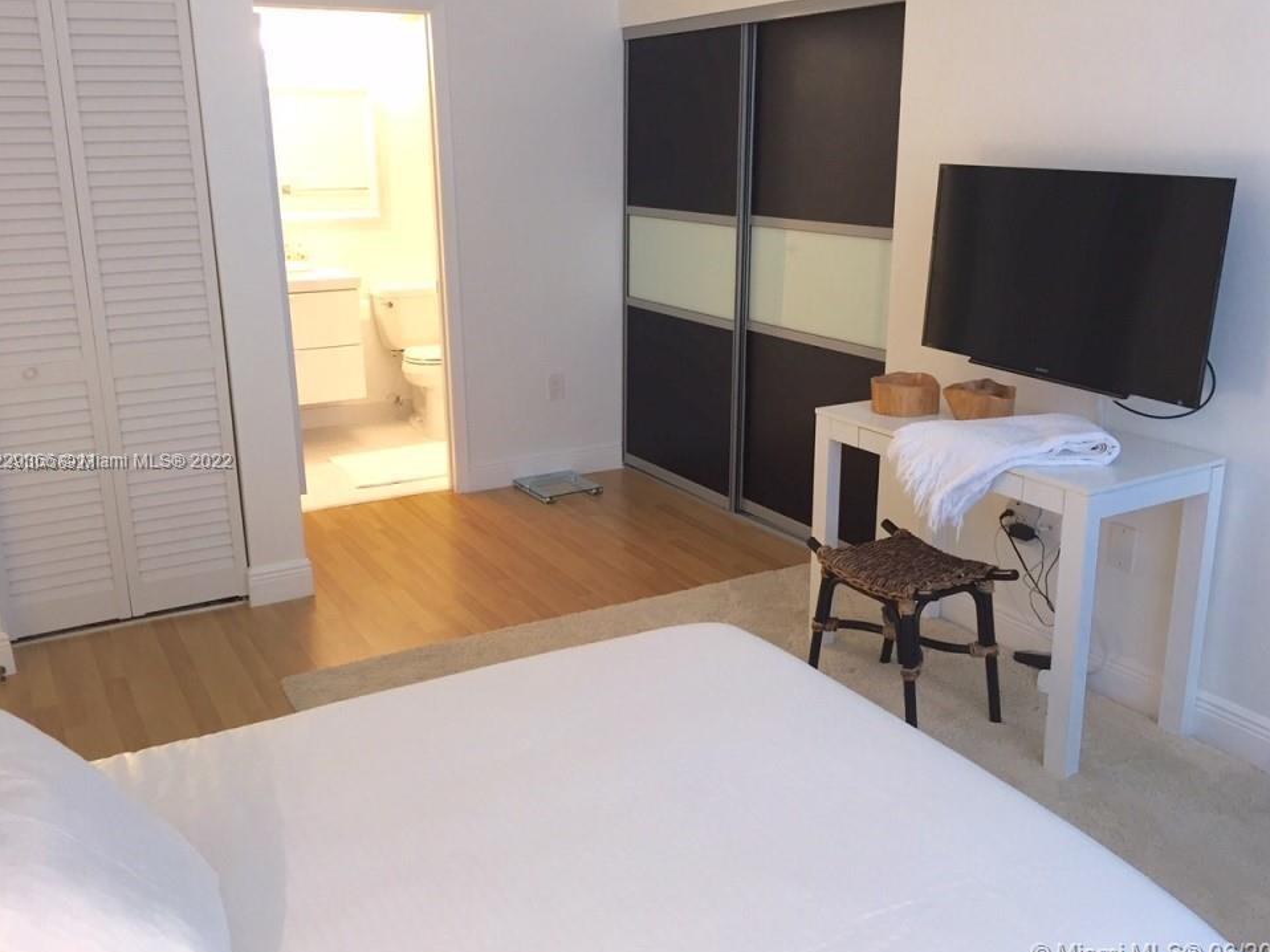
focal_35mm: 31
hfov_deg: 58.4
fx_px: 1137
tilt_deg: -15.7
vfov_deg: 45.4
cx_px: 635
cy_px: 463
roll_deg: -0.2
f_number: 2.2
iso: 80
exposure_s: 1/30
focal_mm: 4.15
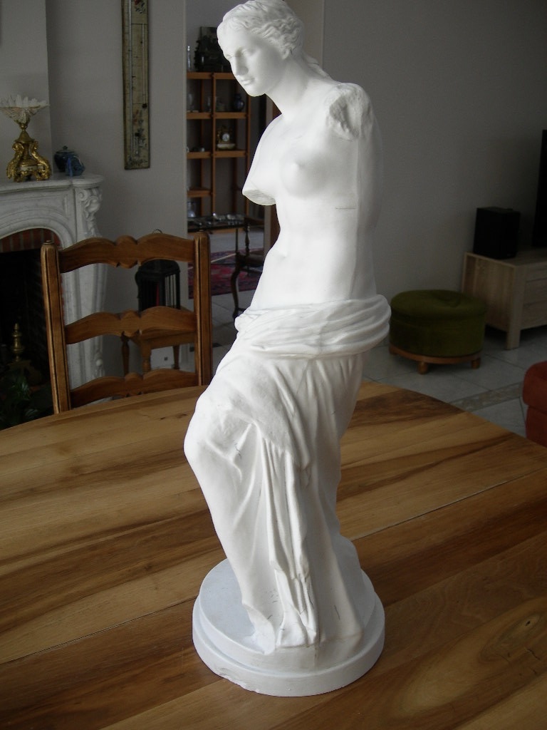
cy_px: 365
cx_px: 274
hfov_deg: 37.7
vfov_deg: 49.0
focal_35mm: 38
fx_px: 801
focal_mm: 7.8
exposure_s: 1/48.7
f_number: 2.8
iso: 50
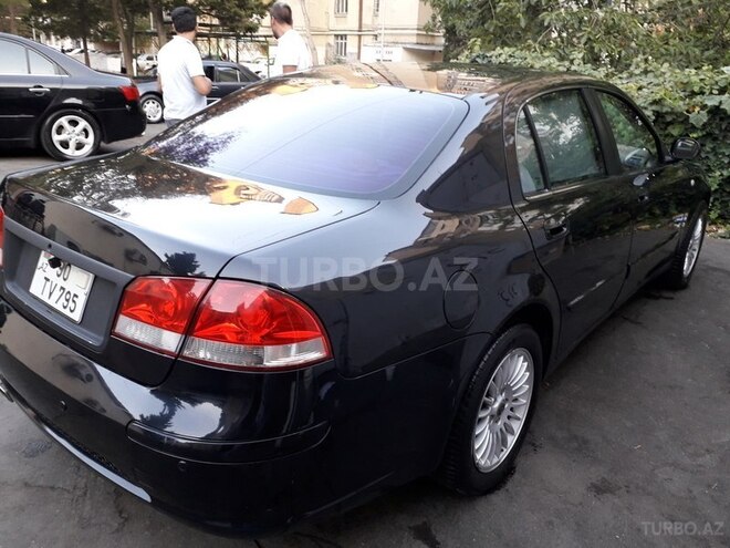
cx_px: 365
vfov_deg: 51.4
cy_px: 274
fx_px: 569
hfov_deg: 65.3
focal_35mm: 27
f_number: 1.9
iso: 125
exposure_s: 1/50
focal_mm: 3.6
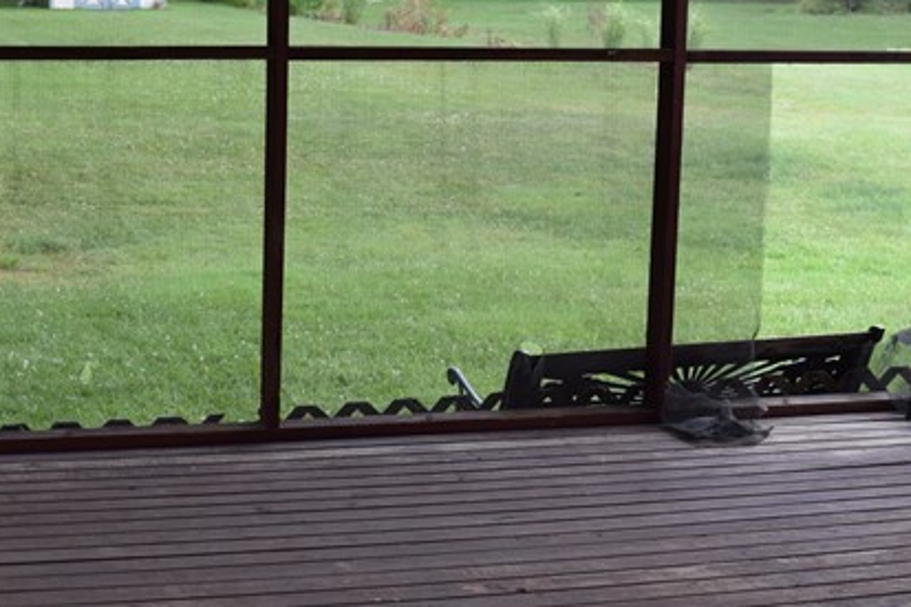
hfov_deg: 27.8
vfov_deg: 19.1
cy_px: 238
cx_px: 161
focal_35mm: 71
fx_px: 1796
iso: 400
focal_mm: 18
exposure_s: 1/100
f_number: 5
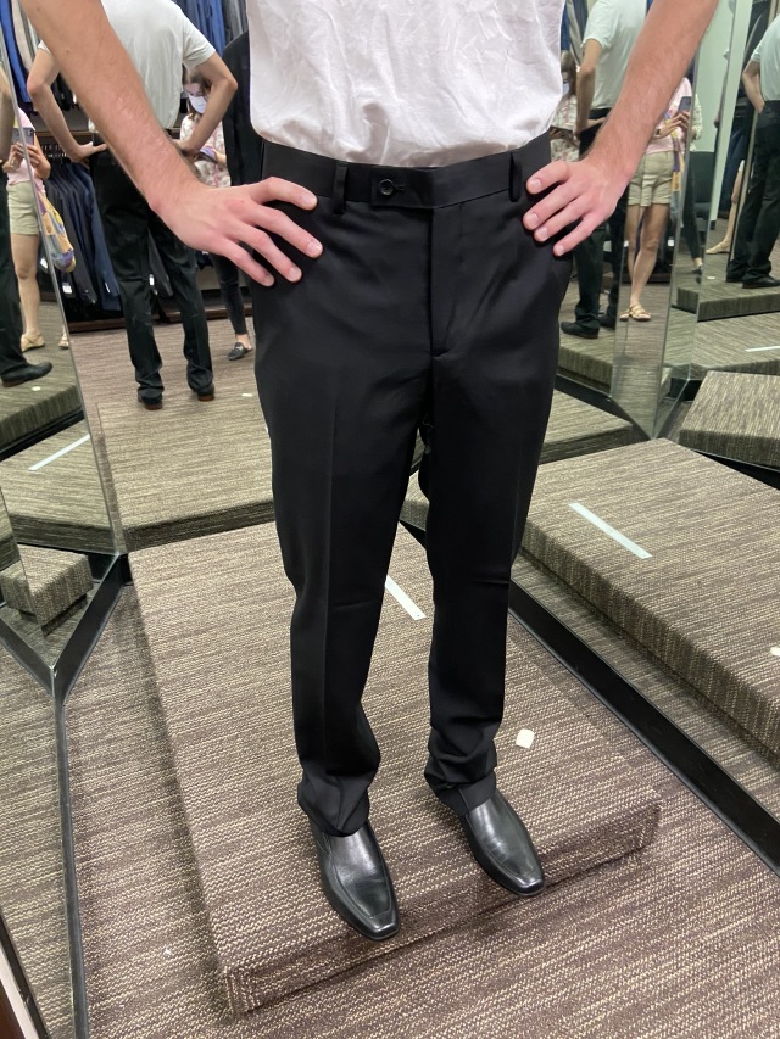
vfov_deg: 67.3
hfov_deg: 53.1
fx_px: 781
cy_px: 520
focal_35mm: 26
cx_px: 390
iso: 400
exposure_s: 1/60
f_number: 1.8
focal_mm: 4.25
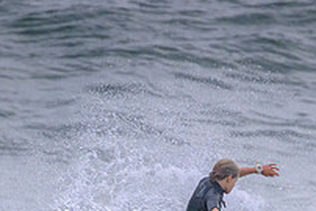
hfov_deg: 0.9
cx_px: 302
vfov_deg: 0.6
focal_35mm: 2299
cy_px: 295
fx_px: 20194
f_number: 11
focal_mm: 800
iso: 3200
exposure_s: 1/2000
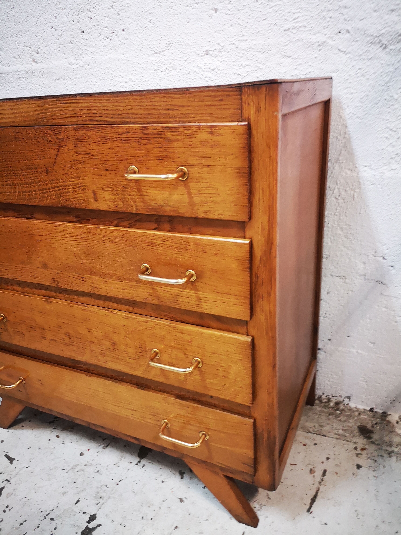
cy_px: 268
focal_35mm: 27
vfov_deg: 65.3
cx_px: 200
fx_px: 417
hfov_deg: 51.4
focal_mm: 3.95
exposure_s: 1/25
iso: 500
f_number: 1.8
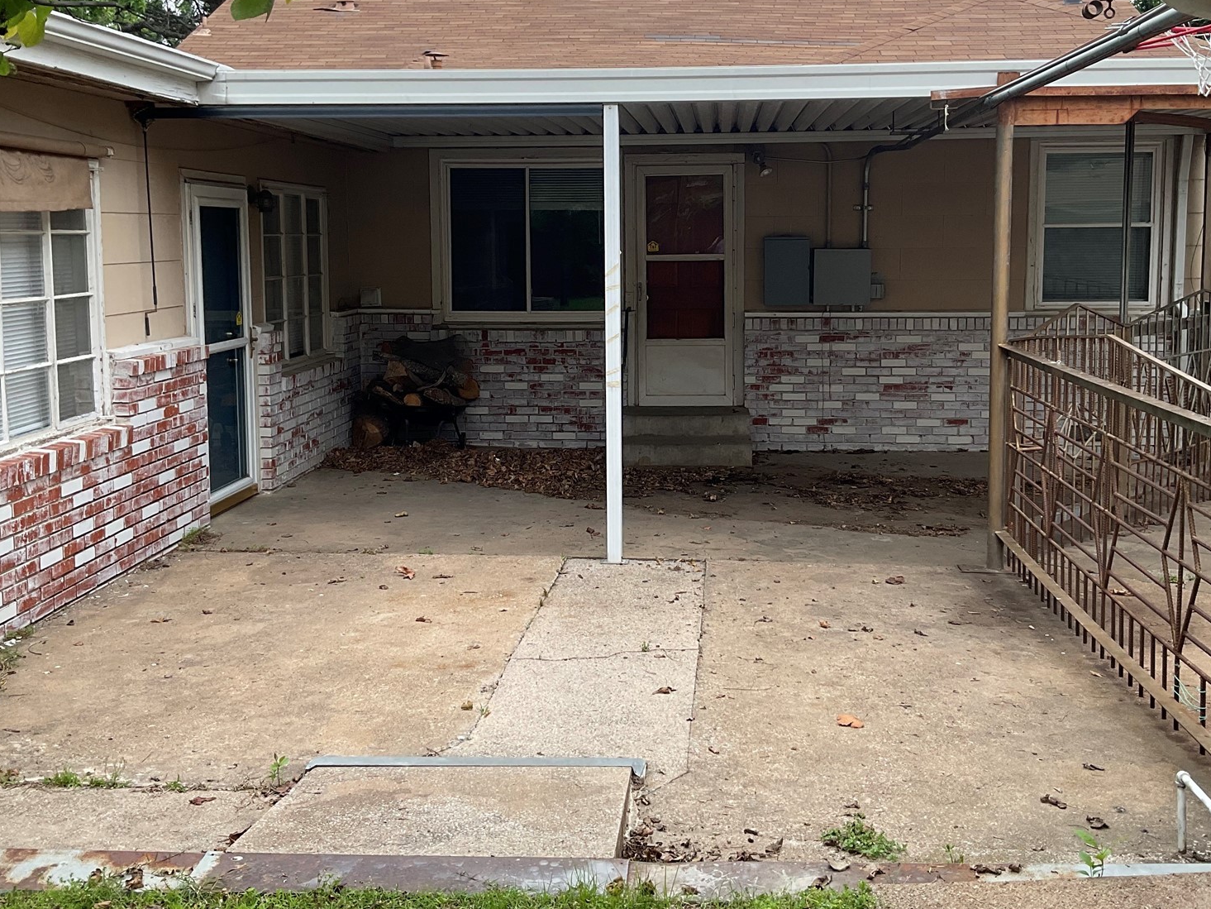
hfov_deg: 48.9
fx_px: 1329
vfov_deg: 37.6
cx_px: 653
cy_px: 361
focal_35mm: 38
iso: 16
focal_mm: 3
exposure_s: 1/804
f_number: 1.8
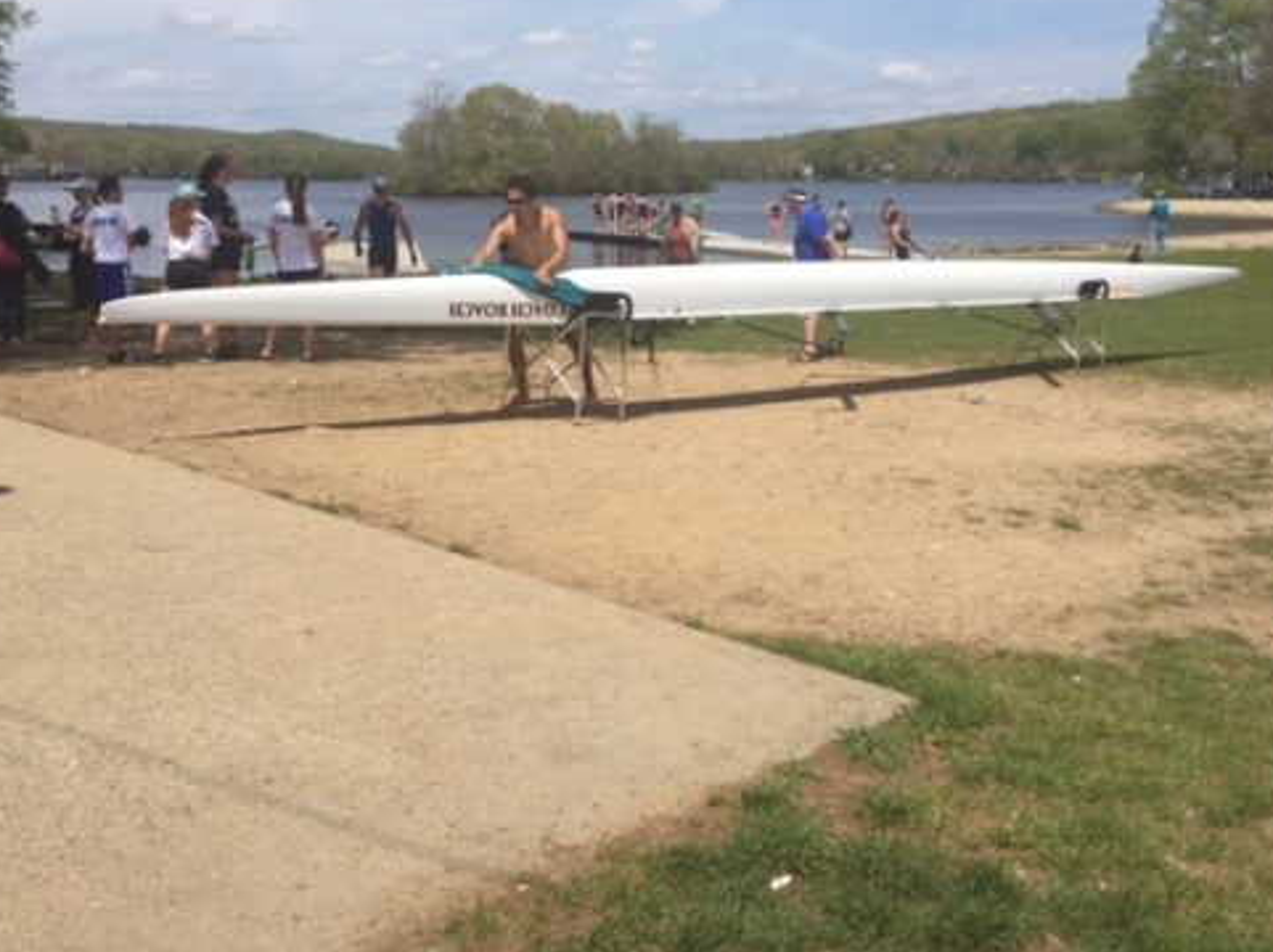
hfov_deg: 52.7
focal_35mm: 35
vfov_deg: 40.5
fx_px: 1286
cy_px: 387
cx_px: 640
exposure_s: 1/3300
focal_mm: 4.15
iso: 32
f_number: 2.2
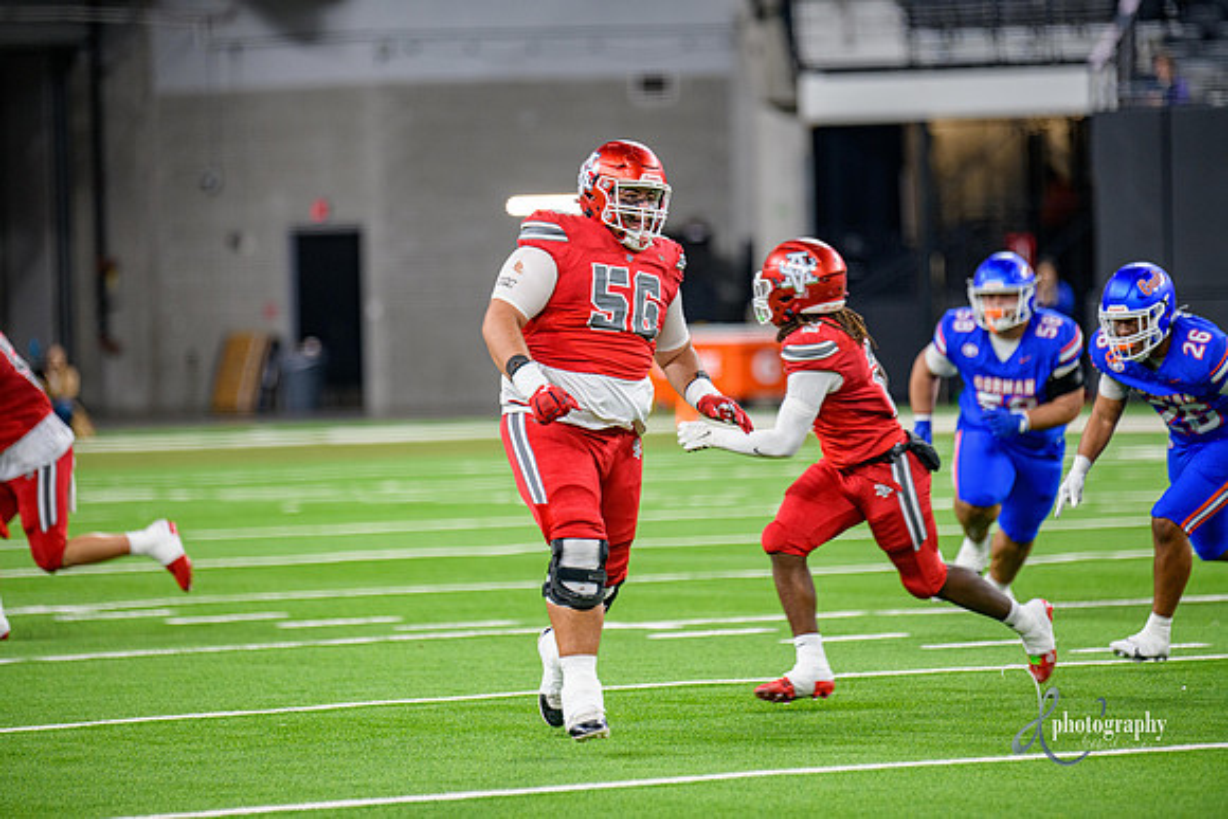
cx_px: 614
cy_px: 410
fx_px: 8529
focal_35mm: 250
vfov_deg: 5.5
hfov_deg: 8.2
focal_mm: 250
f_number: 2.8
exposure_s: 1/400
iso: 1000
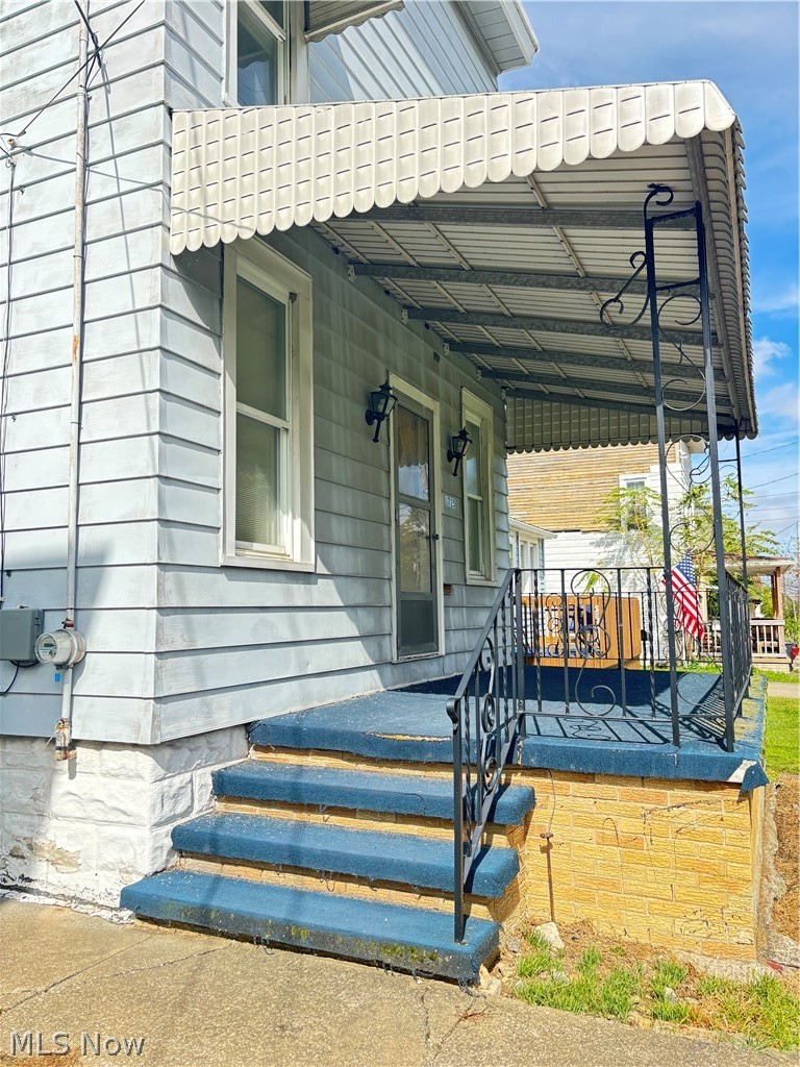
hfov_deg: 53.1
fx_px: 801
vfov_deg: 67.3
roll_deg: +0.6
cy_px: 534
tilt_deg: +5.2
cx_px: 400
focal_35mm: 26
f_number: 1.6
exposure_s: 1/747
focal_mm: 5.96
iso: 50
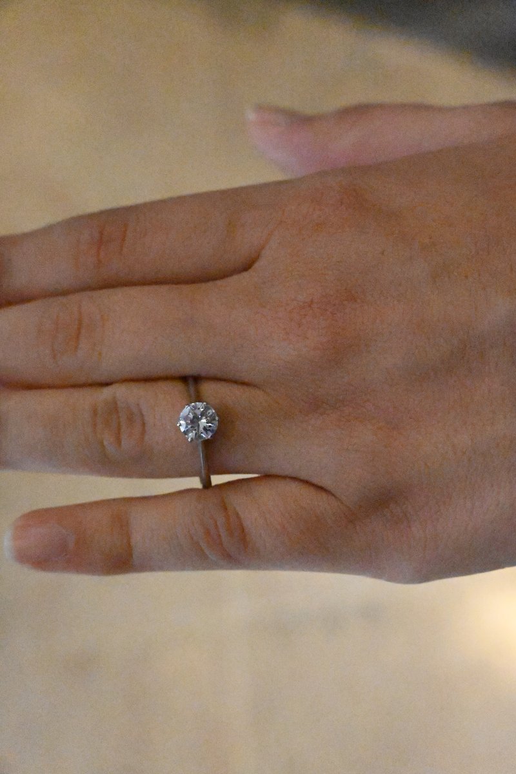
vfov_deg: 35.9
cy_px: 387
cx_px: 258
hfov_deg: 24.4
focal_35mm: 56
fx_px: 1193
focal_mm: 37
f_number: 6.3
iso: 51200
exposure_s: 1/4000
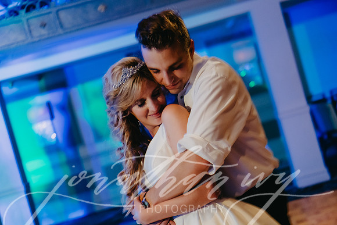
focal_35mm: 70
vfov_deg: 19.5
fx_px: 655
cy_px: 112
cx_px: 168
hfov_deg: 28.8
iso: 2000
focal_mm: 70
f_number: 2.8
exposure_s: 1/40
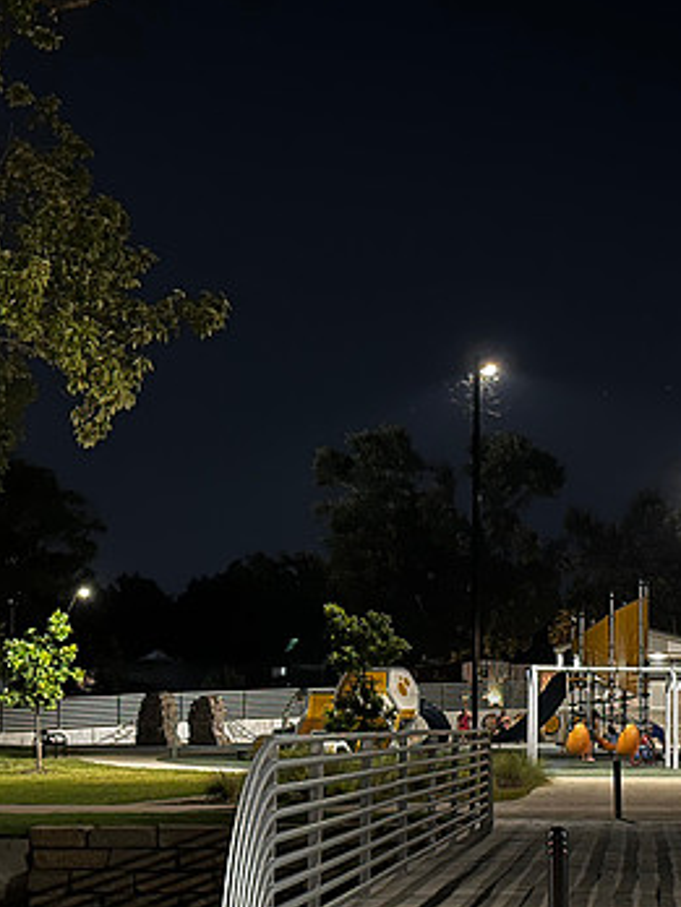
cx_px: 517
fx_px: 2098
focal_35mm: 80
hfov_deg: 18.3
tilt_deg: +4.5
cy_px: 554
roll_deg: -1.6
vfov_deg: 24.4
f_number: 1.78
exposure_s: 1/5
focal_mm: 6.86
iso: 400
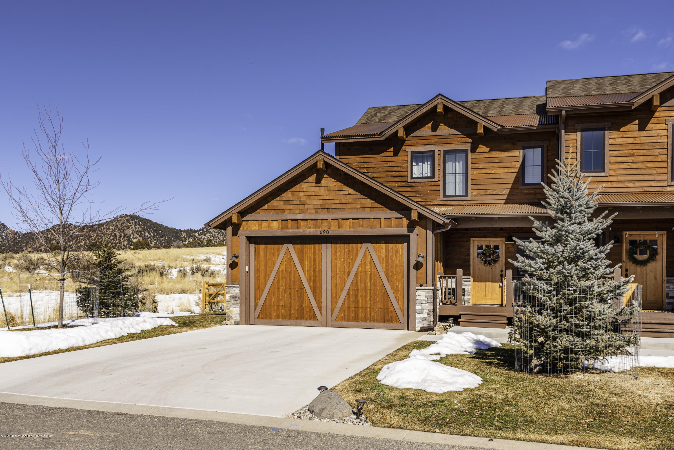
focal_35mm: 35
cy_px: 225
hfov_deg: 54.4
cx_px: 337
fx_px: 655
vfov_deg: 37.9
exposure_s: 1/1000
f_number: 7.1
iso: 200
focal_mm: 35
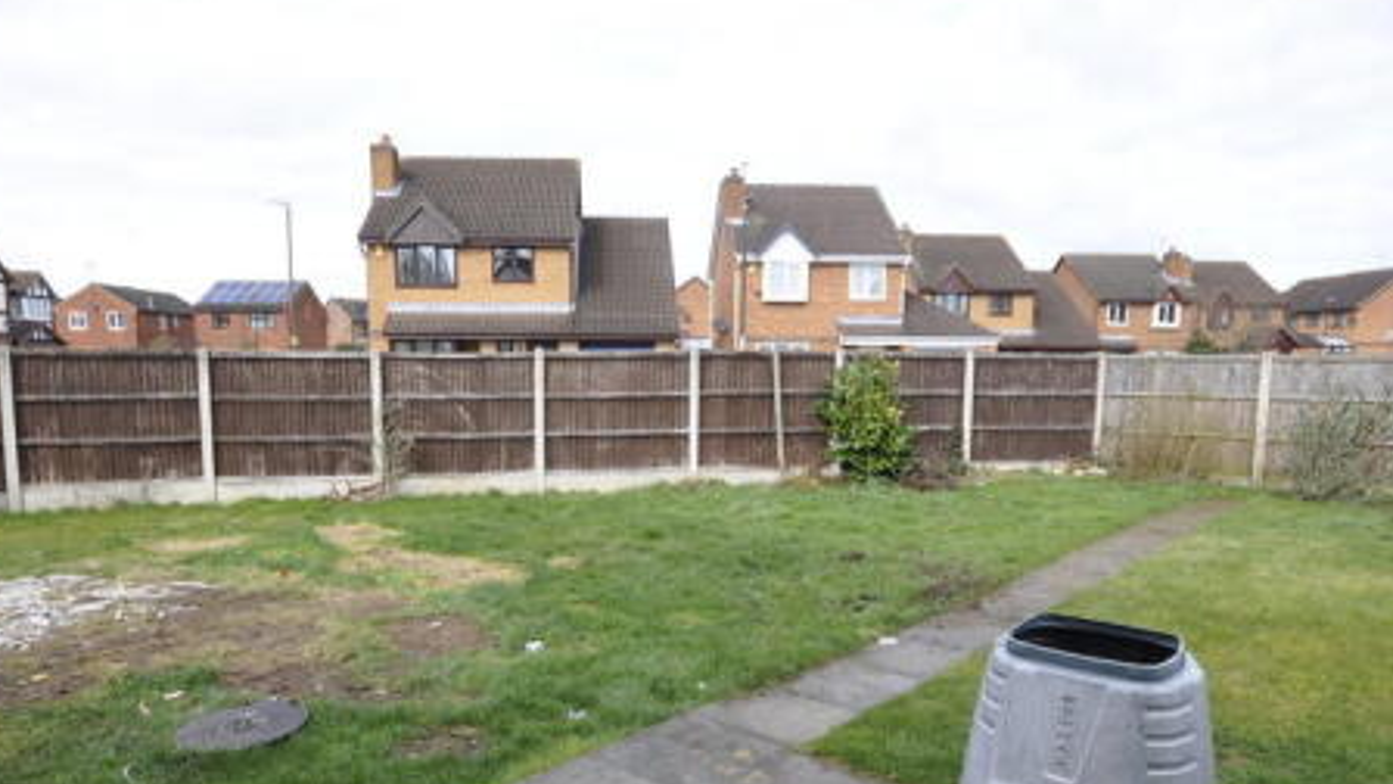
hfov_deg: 78.7
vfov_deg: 49.3
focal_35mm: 23
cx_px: 675
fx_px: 850
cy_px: 457
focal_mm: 10
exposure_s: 1/320
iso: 400
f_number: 9
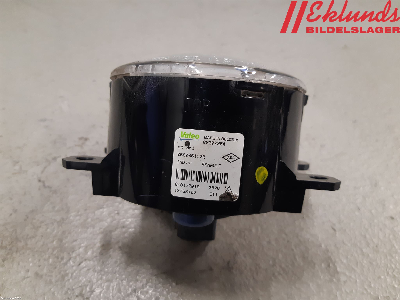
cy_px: 150
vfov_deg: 53.1
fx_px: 300
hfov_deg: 67.3
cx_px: 200
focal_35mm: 26
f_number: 1.7
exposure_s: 1/50
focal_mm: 3.93
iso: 125
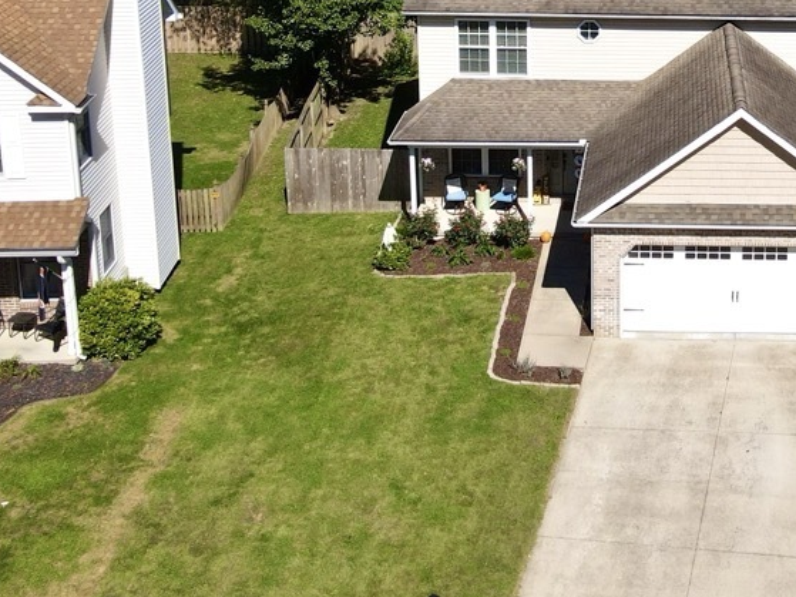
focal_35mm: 55
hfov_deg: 33.8
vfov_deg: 25.2
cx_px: 651
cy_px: -9
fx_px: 1264
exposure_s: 1/800
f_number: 2.8
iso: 100
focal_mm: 4.5
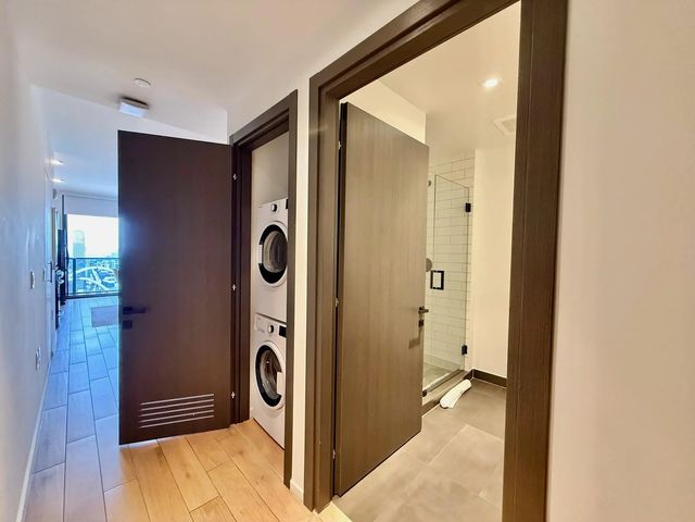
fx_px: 281
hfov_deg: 102.1
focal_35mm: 14
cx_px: 348
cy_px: 261
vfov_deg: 85.7
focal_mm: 2.22
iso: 800
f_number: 2.2
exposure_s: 1/60
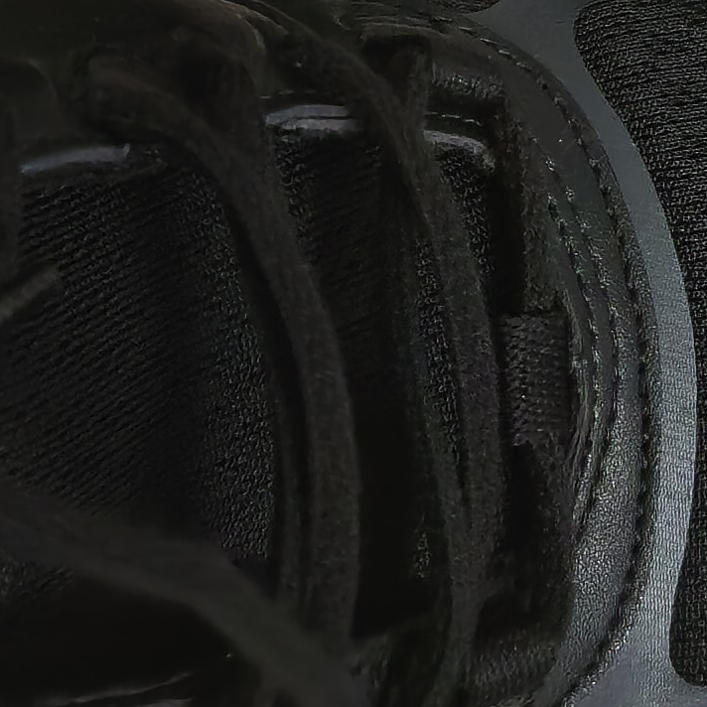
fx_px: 2819
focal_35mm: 122
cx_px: 511
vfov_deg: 13.5
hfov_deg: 14.3
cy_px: -316
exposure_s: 1/791
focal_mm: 5.75
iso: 400
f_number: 1.4
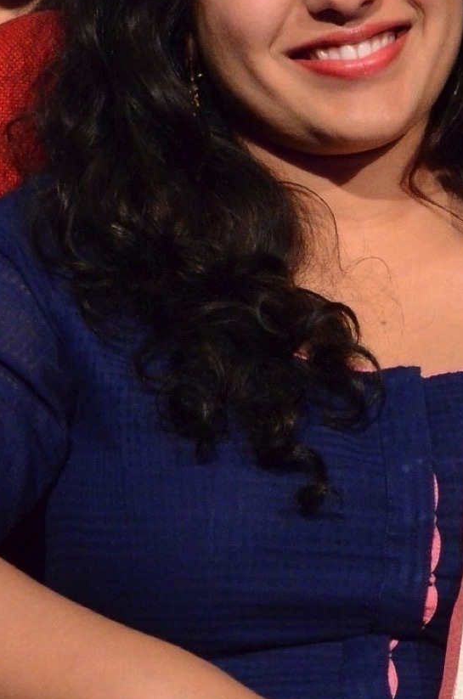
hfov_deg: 5.2
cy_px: 378
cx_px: 358
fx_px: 5116
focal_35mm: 264
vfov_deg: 7.8
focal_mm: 80
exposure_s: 1/125
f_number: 5.6
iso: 8000
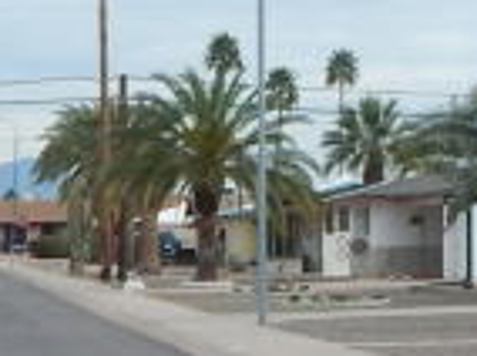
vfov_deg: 7.3
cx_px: -67
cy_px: 396
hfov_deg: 9.7
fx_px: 2779
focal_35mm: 202
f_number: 3.2
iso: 125
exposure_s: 1/1250
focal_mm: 5.1
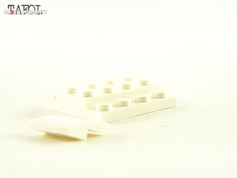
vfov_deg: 15.7
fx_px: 644
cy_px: 89
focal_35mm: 94
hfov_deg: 20.9
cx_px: 118
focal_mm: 15.6
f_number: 3.2
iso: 200
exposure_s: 1/30
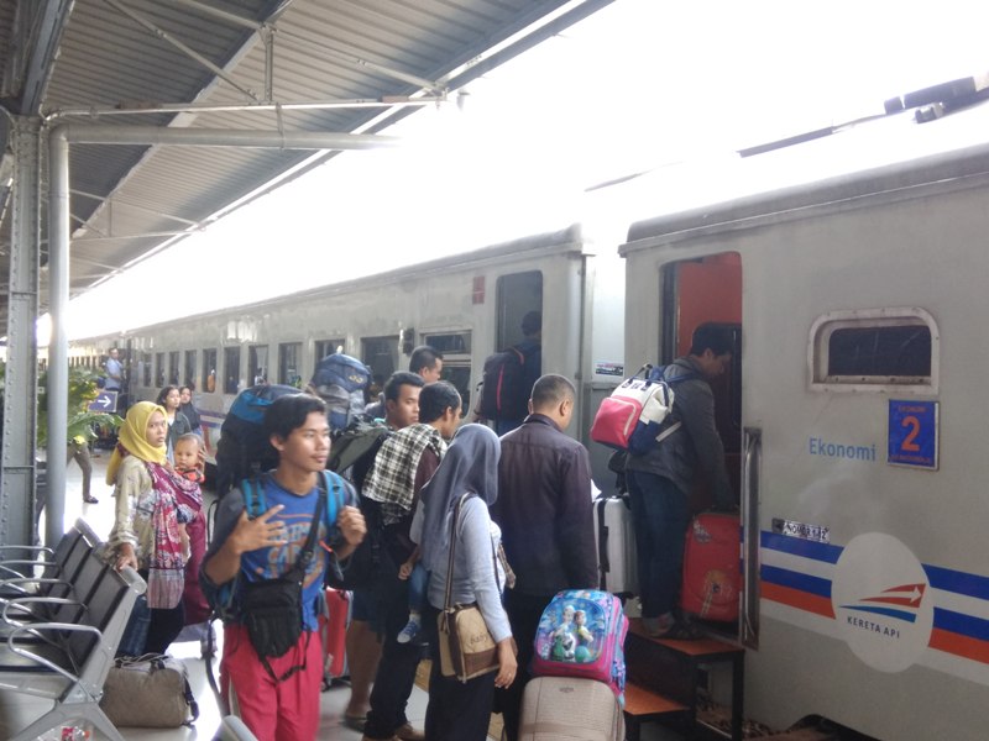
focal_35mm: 21
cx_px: 494
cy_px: 370
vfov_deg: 63.4
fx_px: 600
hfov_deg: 79.0
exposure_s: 1/33
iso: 160
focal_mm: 3.57
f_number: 2
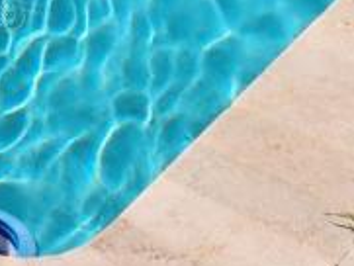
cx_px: -270
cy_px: -332
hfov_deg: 14.4
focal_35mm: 122
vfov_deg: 10.7
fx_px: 1248
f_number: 1.8
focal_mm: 5.4
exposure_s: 1/2198
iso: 20
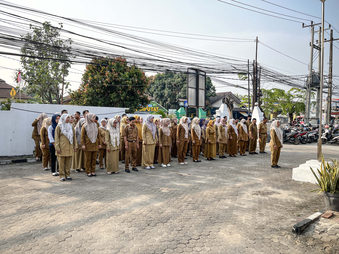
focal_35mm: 26
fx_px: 255
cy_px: 127
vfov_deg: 53.1
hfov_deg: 67.3
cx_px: 170
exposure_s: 1/885
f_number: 1.6
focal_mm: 5.1
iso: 50
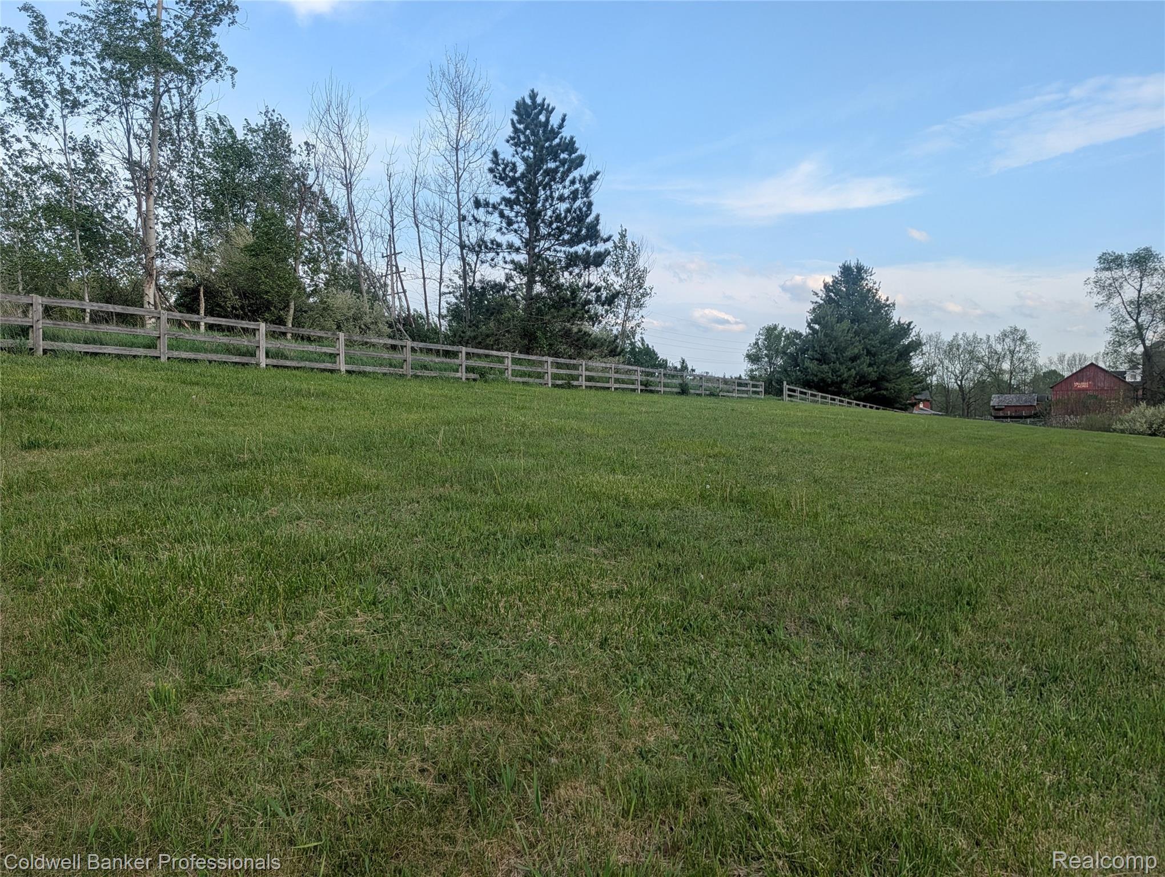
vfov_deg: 56.9
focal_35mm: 24
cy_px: 438
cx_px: 582
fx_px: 809
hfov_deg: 71.5
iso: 23
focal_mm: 6.9
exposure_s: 1/481
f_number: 1.68
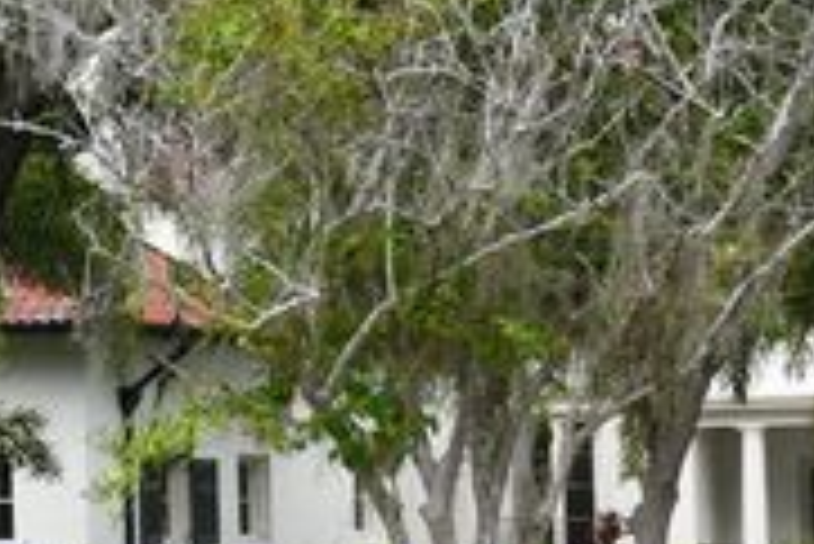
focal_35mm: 184
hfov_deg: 11.2
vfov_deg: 7.4
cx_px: 499
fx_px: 4164
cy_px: 710
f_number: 8
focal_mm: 26
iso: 180
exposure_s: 1/250
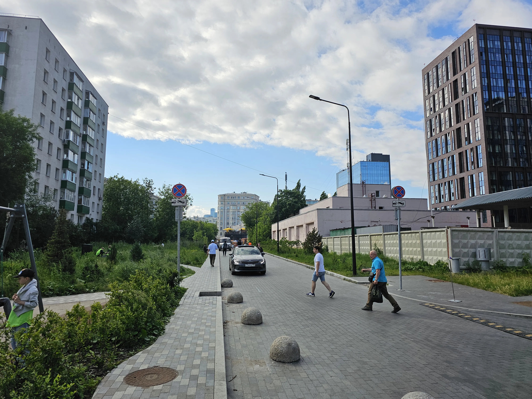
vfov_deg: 58.9
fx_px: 353
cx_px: 266
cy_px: 200
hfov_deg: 73.9
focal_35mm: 23
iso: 20
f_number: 1.7
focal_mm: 6.3
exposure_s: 1/1255
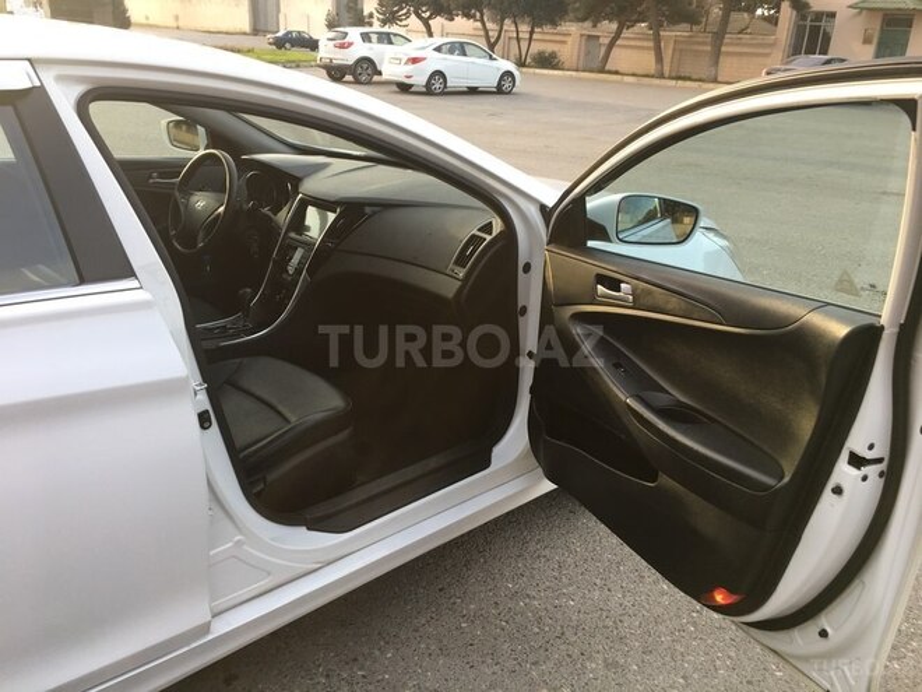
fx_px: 772
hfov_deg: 61.7
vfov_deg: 48.2
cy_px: 346
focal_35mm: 29
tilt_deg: -20.2
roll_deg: -3.0
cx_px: 461
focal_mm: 4.15
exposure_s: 1/100
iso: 25
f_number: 2.2
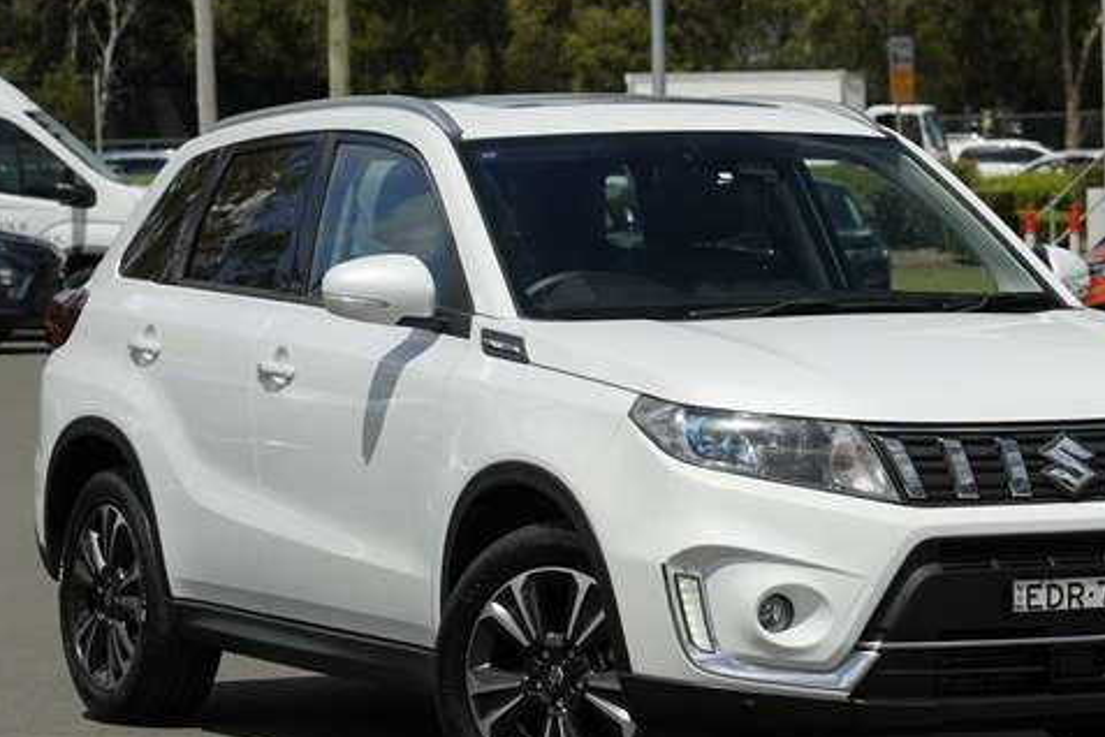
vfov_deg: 10.4
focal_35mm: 132
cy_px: 436
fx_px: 4051
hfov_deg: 15.5
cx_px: 674
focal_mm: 105
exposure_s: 1/3200
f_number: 7.1
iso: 1000
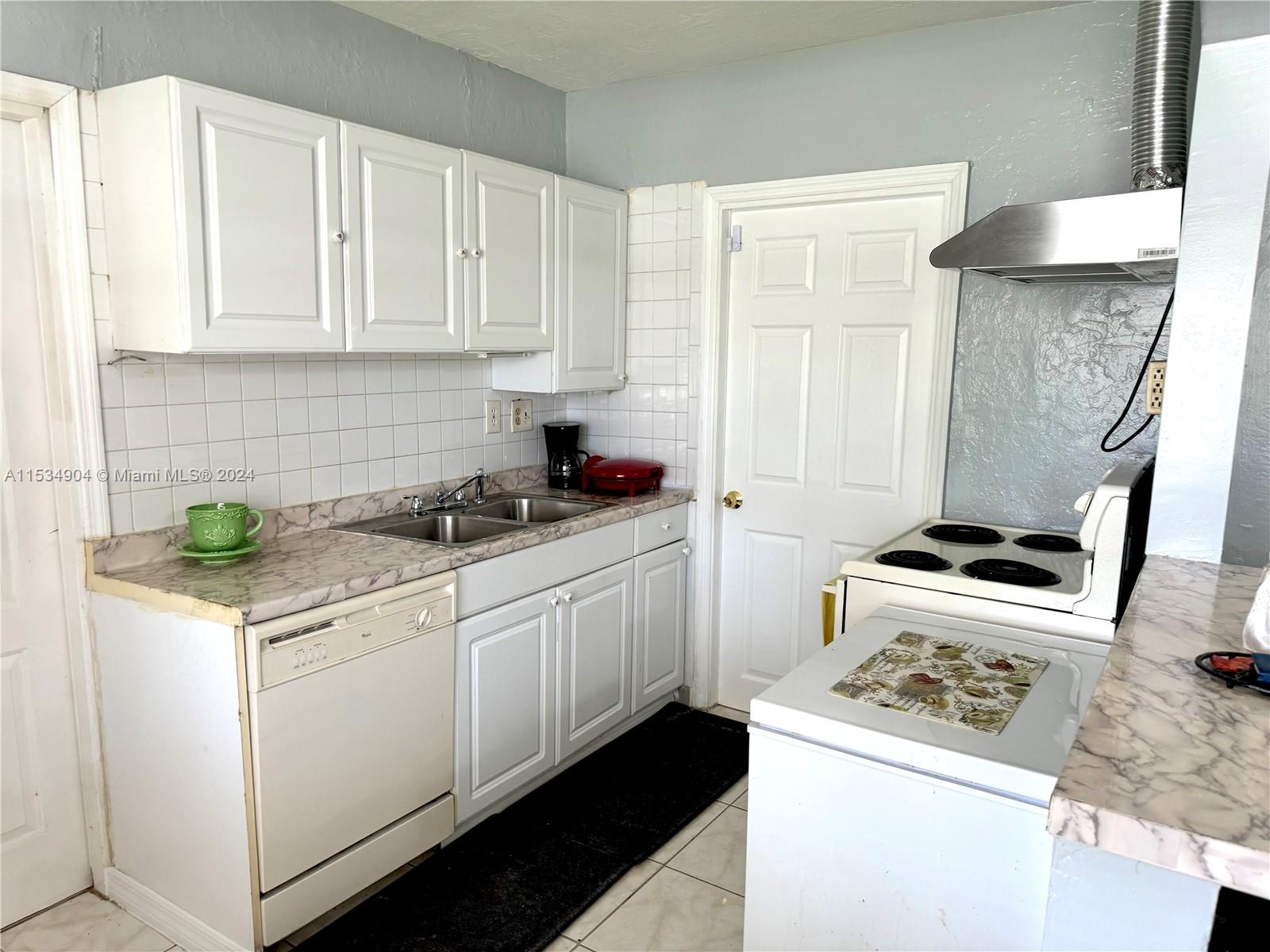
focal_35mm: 24
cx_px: 635
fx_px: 881
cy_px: 476
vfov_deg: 56.8
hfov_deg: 71.6
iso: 125
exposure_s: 1/60
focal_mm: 6.86
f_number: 1.78
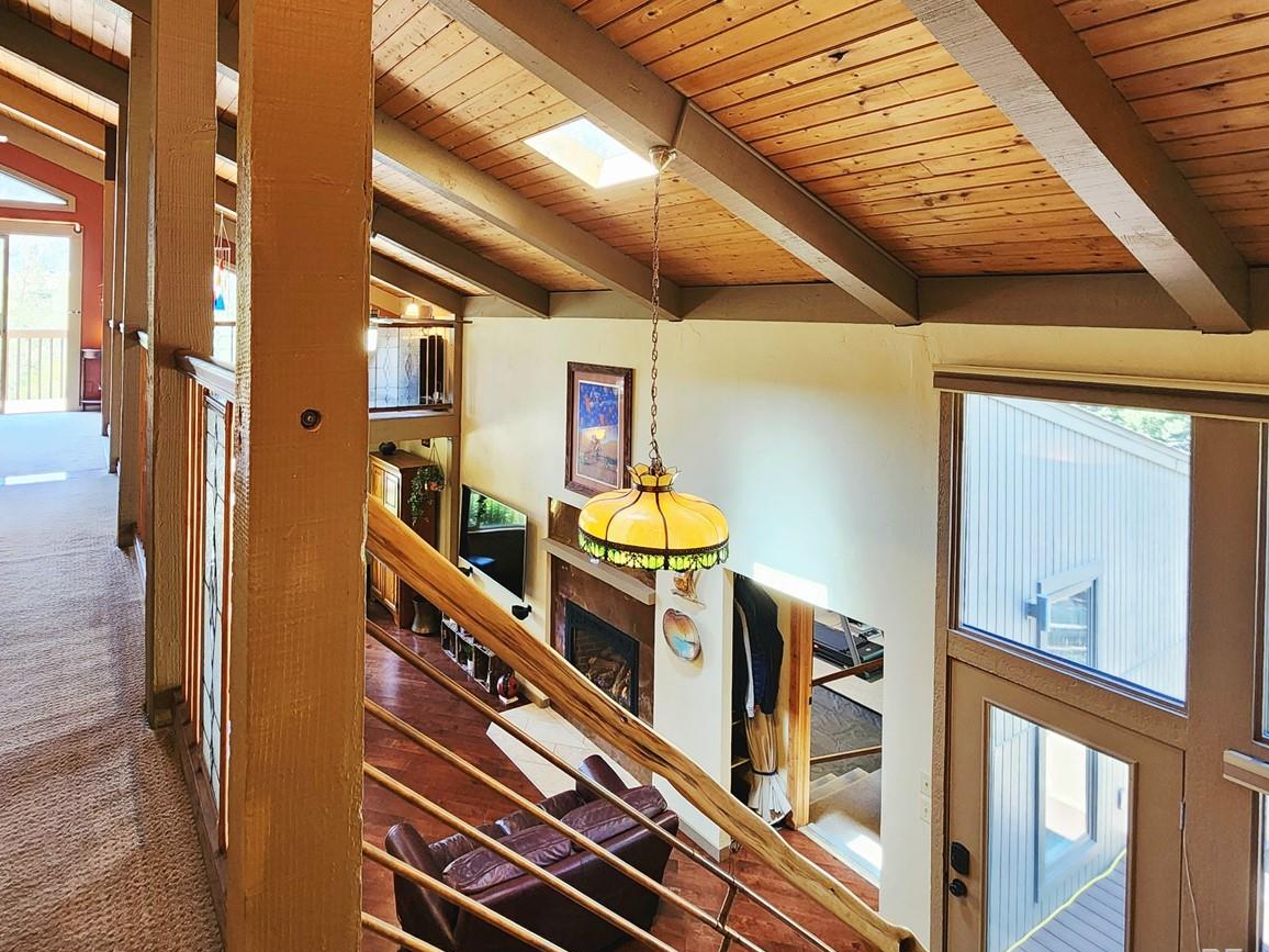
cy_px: 325
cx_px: 501
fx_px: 660
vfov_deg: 69.7
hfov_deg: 86.5
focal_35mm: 18
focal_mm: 2.2
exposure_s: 1/60.2
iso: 320
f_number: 2.2
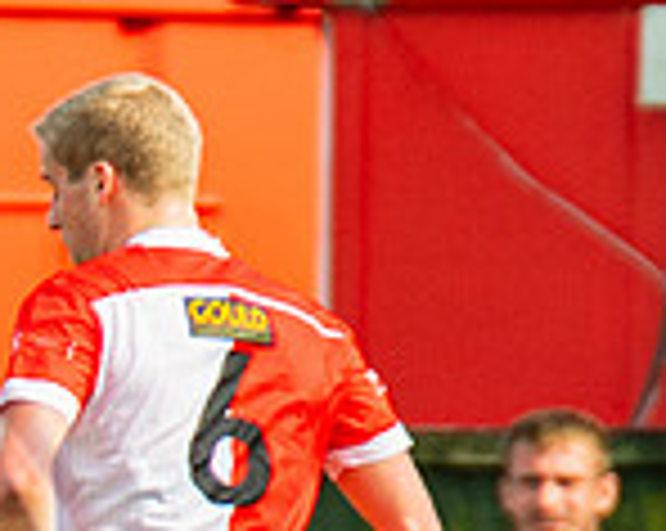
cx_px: -854
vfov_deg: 0.5
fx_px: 58051
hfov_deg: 0.7
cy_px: 1003
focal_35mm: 2949
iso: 400
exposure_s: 1/1600
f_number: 4
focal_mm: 420
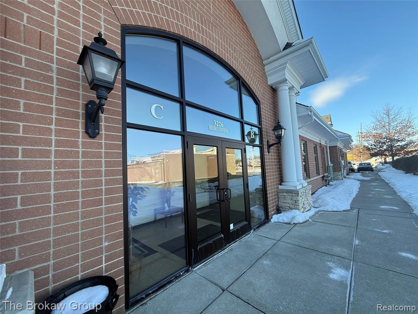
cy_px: 157
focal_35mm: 14
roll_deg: +2.4
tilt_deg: +3.3
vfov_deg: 85.7
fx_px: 169
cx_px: 209
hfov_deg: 102.1
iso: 50
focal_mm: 2.22
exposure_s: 1/365
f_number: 2.2
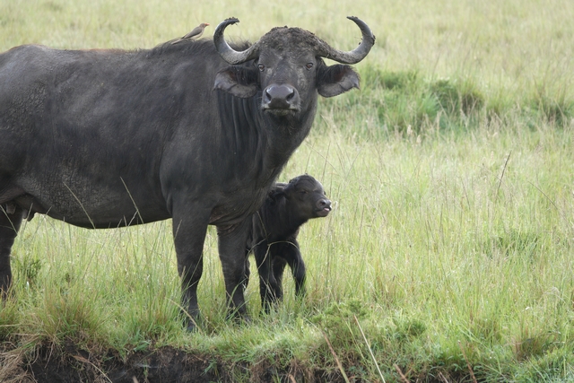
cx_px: 287
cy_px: 192
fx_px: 4944
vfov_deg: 4.4
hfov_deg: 6.6
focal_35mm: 310
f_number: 4
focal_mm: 113.69
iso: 200
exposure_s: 1/100
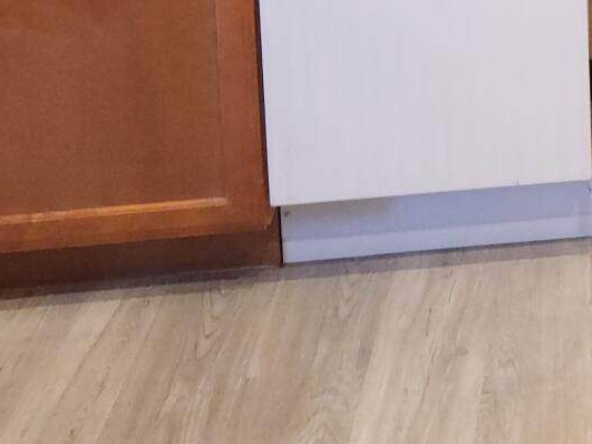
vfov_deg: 10.4
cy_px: -459
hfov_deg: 13.6
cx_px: 1068
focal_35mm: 130
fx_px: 2223
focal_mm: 5.4
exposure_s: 1/60
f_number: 1.8
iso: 125
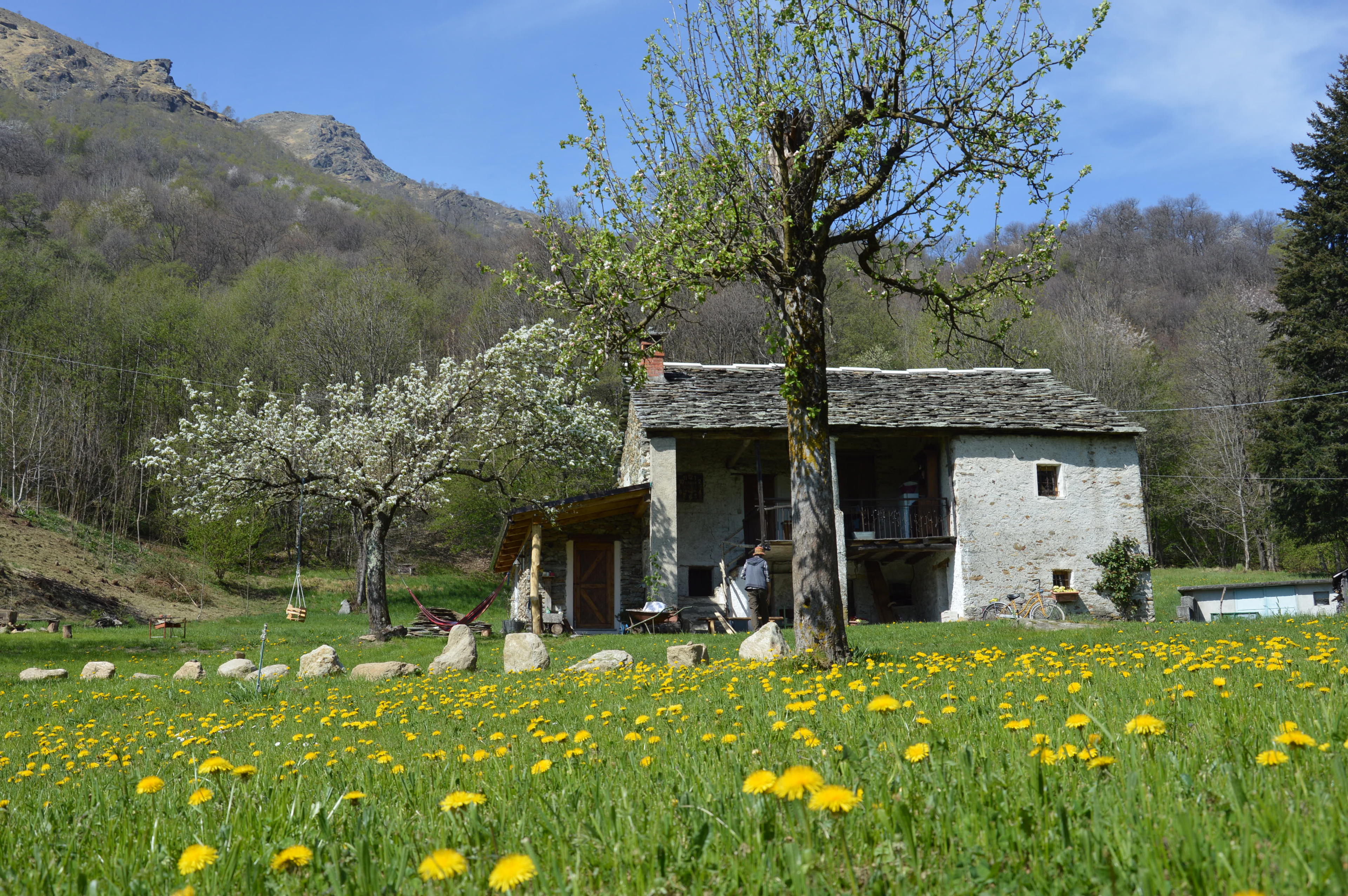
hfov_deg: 46.4
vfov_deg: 31.8
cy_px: 448
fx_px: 1571
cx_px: 674
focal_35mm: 42
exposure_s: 1/250
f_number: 8
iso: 100
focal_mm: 28
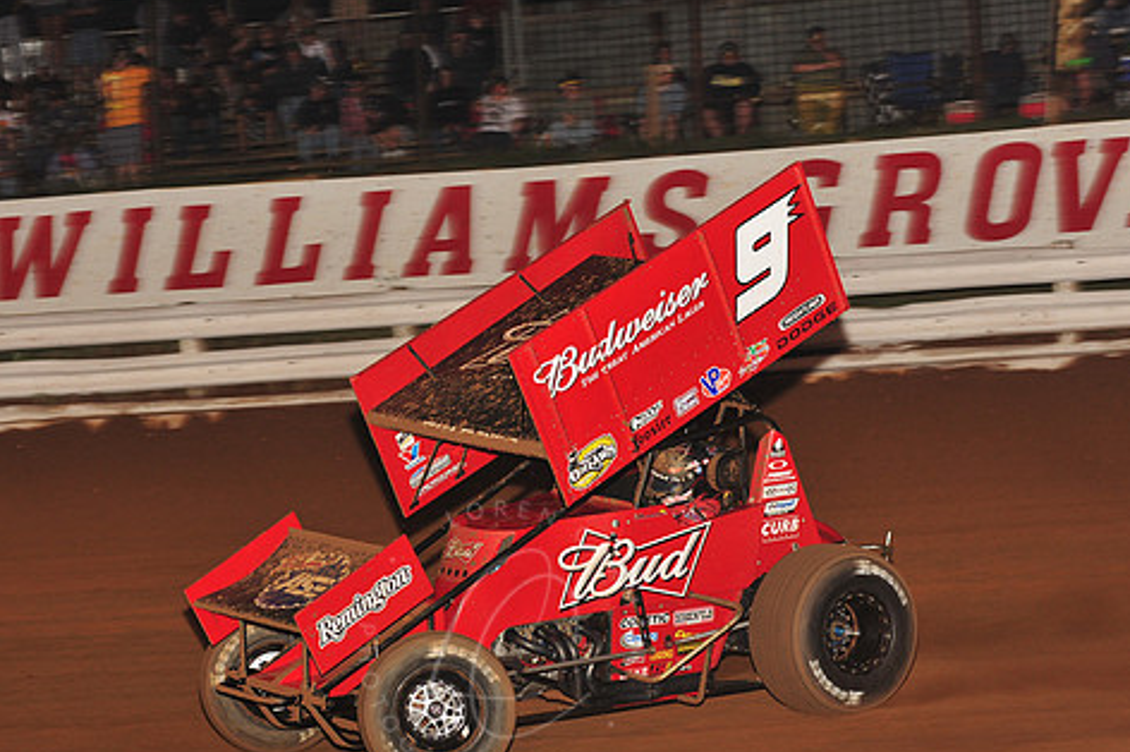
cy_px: 424
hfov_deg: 18.1
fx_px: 3544
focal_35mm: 113
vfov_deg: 12.1
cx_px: 500
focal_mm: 92
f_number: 6.3
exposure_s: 1/320
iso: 1000
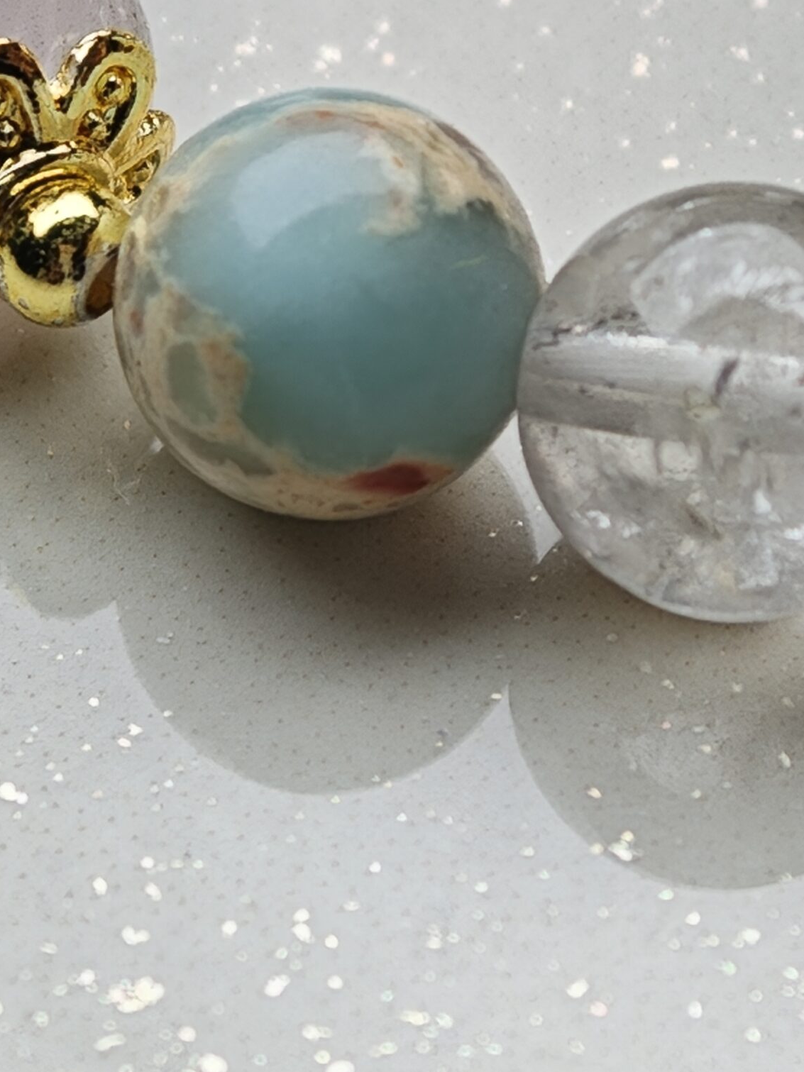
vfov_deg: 5.4
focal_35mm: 367
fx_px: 11367
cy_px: 270
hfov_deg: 4.1
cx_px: 335
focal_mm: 16.53
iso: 80
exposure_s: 1/317
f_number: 2.1
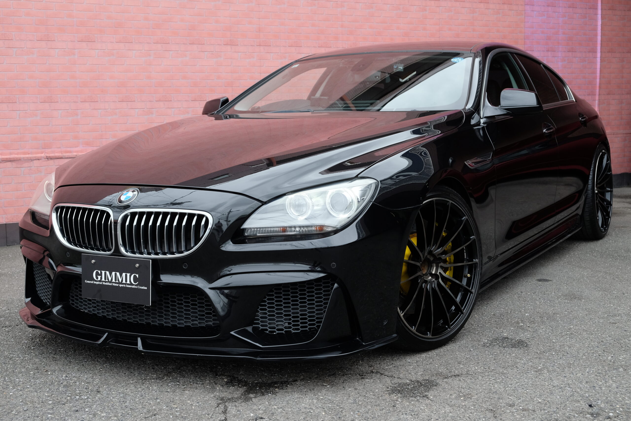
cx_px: 316
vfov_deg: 27.5
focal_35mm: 49
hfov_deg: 40.3
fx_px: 859
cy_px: 210
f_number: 5.6
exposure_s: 1/150
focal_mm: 32.9
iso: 400
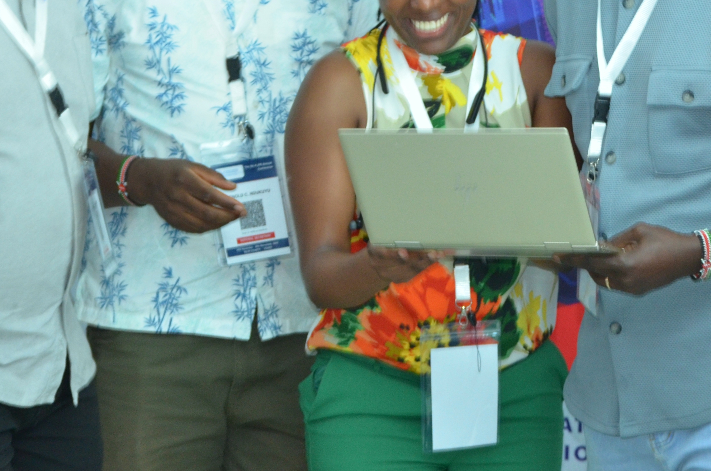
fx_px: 3510
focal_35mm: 178
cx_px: 500
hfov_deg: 11.5
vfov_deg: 7.6
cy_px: -18
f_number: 4
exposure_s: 1/60
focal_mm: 55
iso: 800
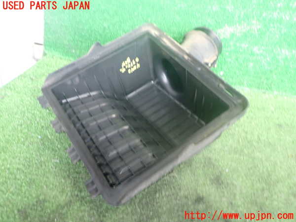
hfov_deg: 60.0
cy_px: 111
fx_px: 257
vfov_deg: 46.8
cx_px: 148
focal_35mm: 30
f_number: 2.3
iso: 640
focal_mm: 5.4
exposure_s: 1/30
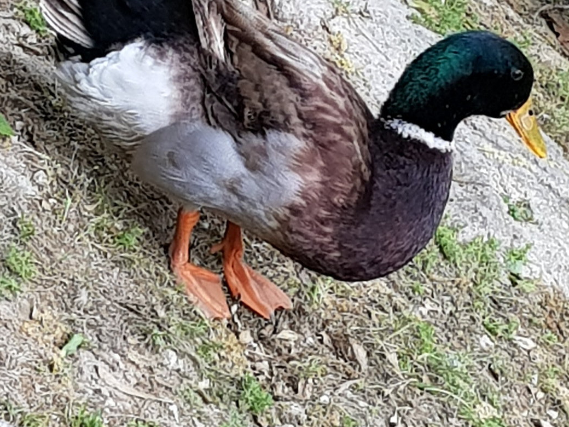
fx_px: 657
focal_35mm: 40
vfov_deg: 35.6
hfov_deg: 46.7
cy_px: 146
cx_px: 256
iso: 50
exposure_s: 1/120
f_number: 1.7
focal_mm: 4.2
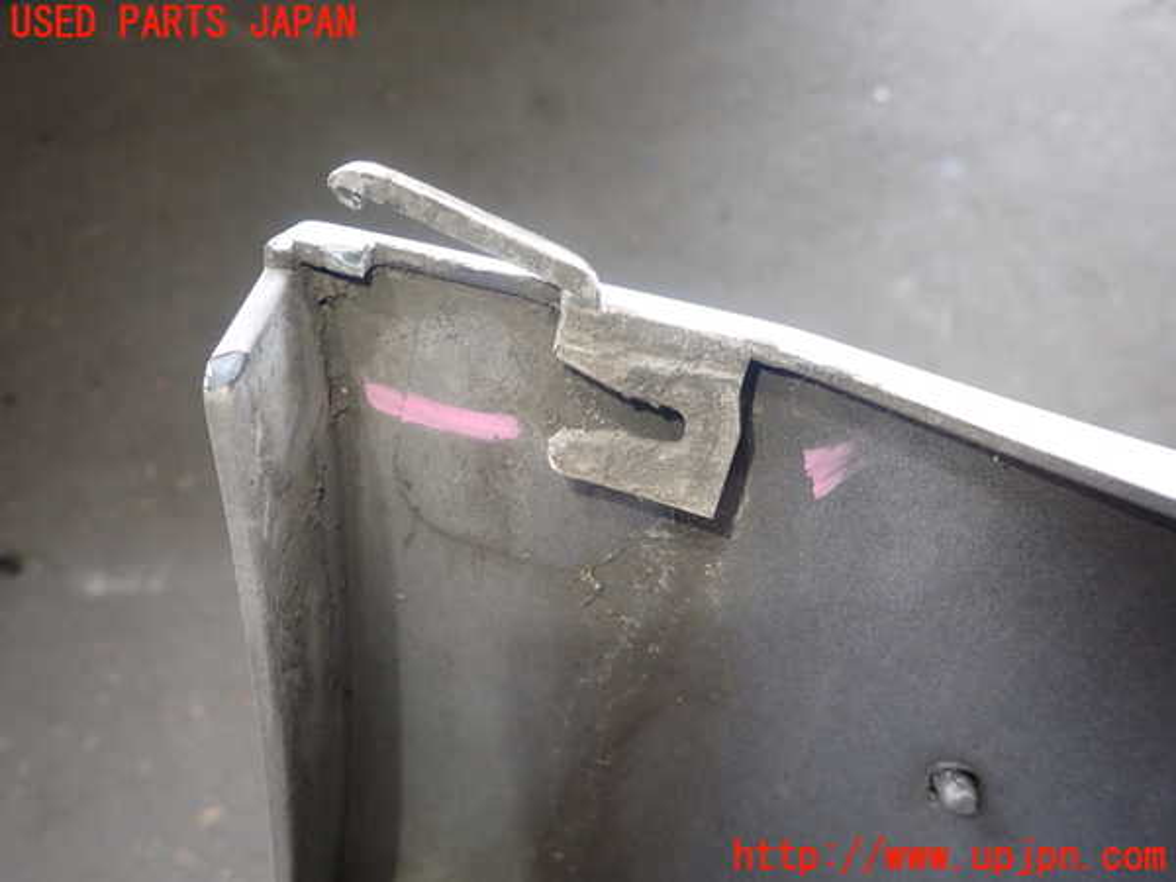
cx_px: 588
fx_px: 849
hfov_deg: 69.4
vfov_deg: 54.9
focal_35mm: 25
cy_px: 441
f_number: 2
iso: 200
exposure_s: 1/50
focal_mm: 4.5
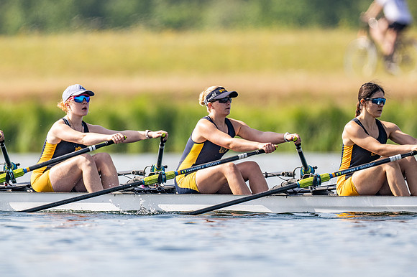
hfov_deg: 2.3
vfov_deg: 1.5
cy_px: 138
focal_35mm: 900
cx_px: 208
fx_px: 10419
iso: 180
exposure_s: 1/2500
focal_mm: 600
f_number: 4
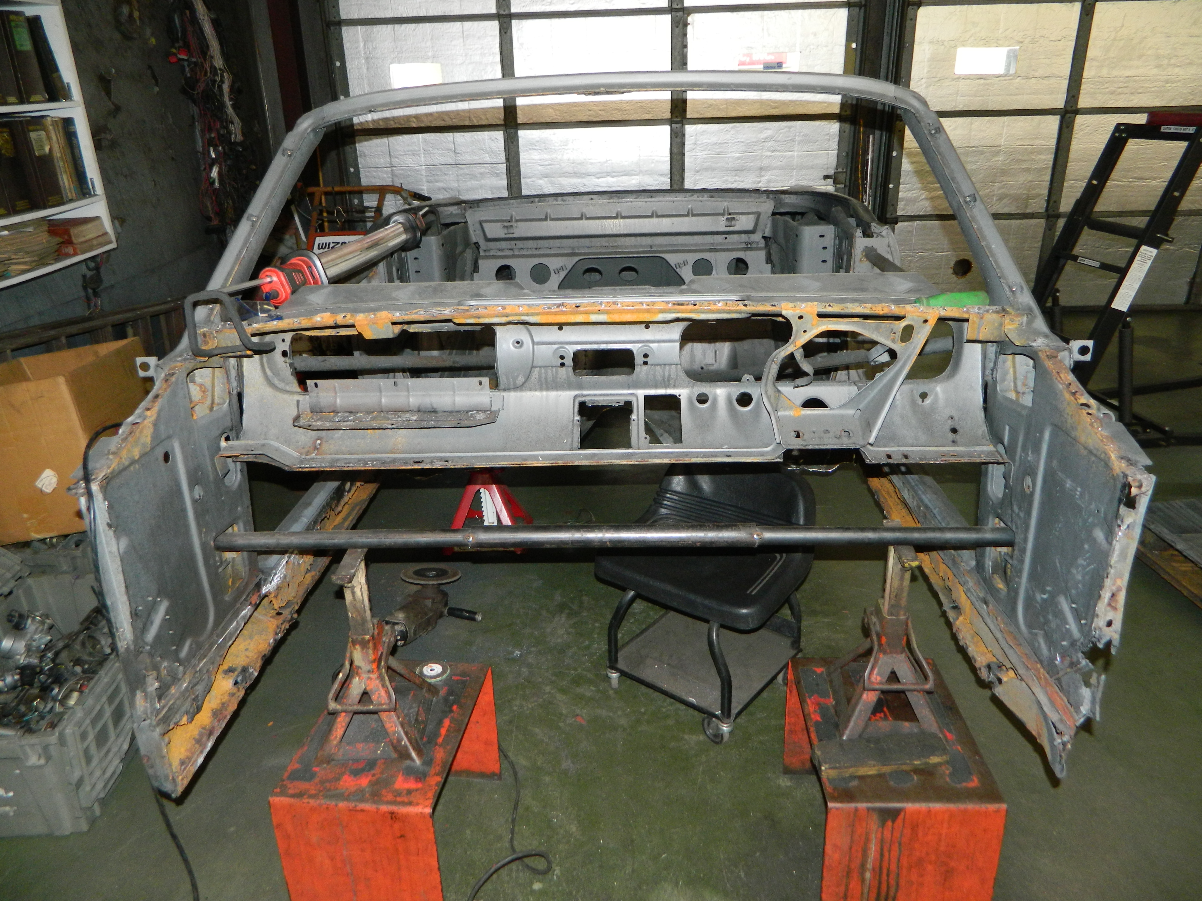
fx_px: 868
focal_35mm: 25
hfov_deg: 69.4
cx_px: 601
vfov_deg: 54.9
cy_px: 450
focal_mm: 4.5
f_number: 3.1
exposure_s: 1/30
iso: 220
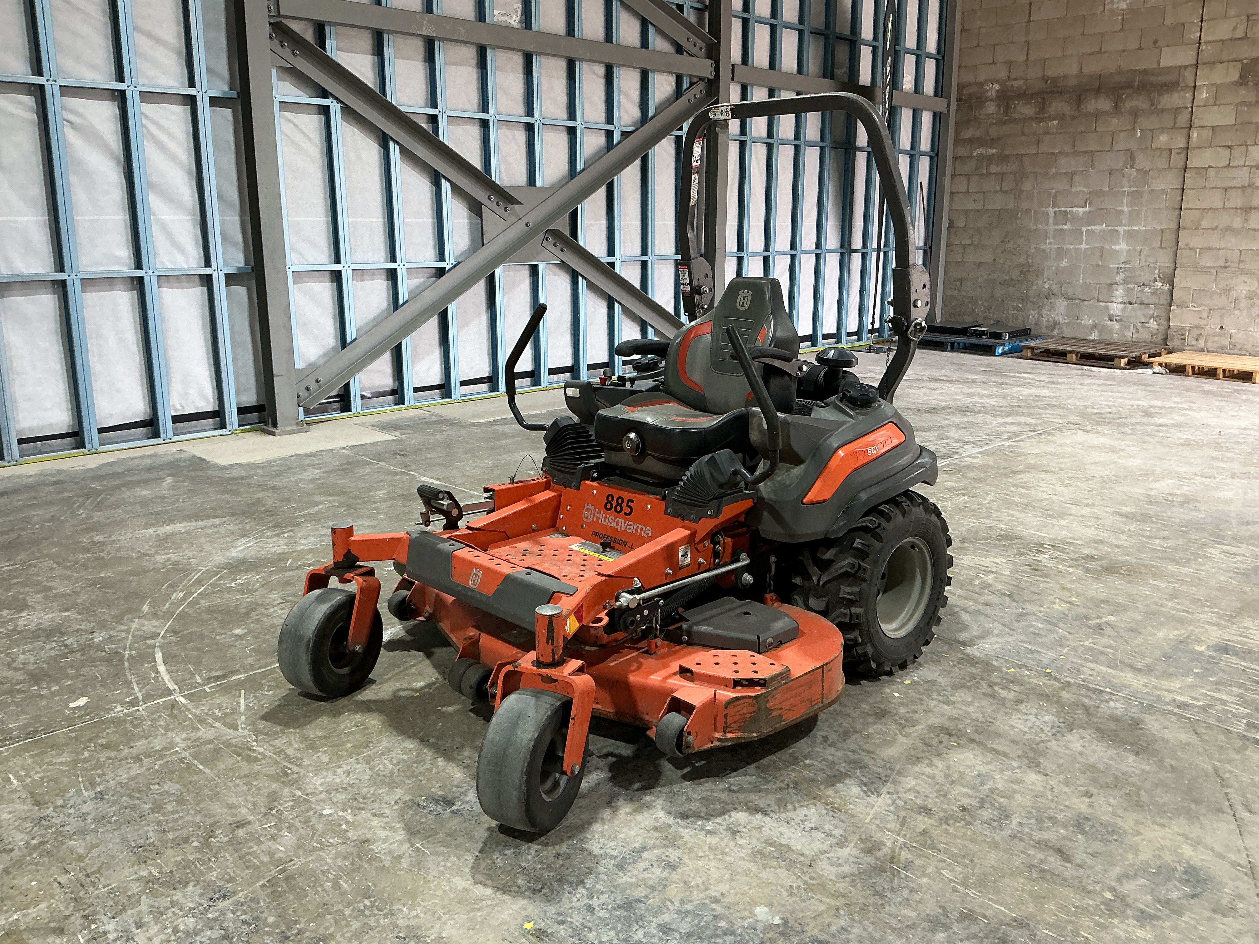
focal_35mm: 29
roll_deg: -0.2
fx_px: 1055
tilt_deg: -13.5
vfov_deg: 48.2
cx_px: 630
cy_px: 472
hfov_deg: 61.7
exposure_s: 1/100
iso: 64
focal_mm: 3
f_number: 1.8
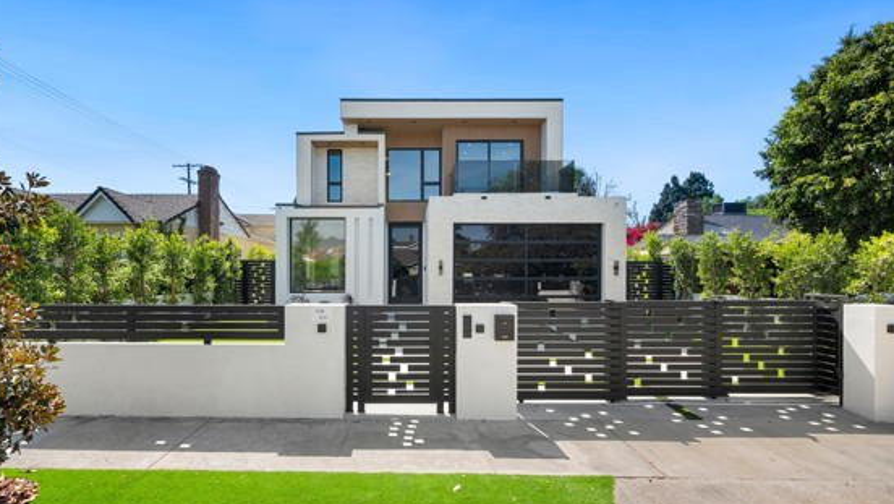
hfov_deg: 95.6
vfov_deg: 63.9
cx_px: 403
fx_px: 403
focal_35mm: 17
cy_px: 276
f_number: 8
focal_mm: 14
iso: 100
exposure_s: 1/60
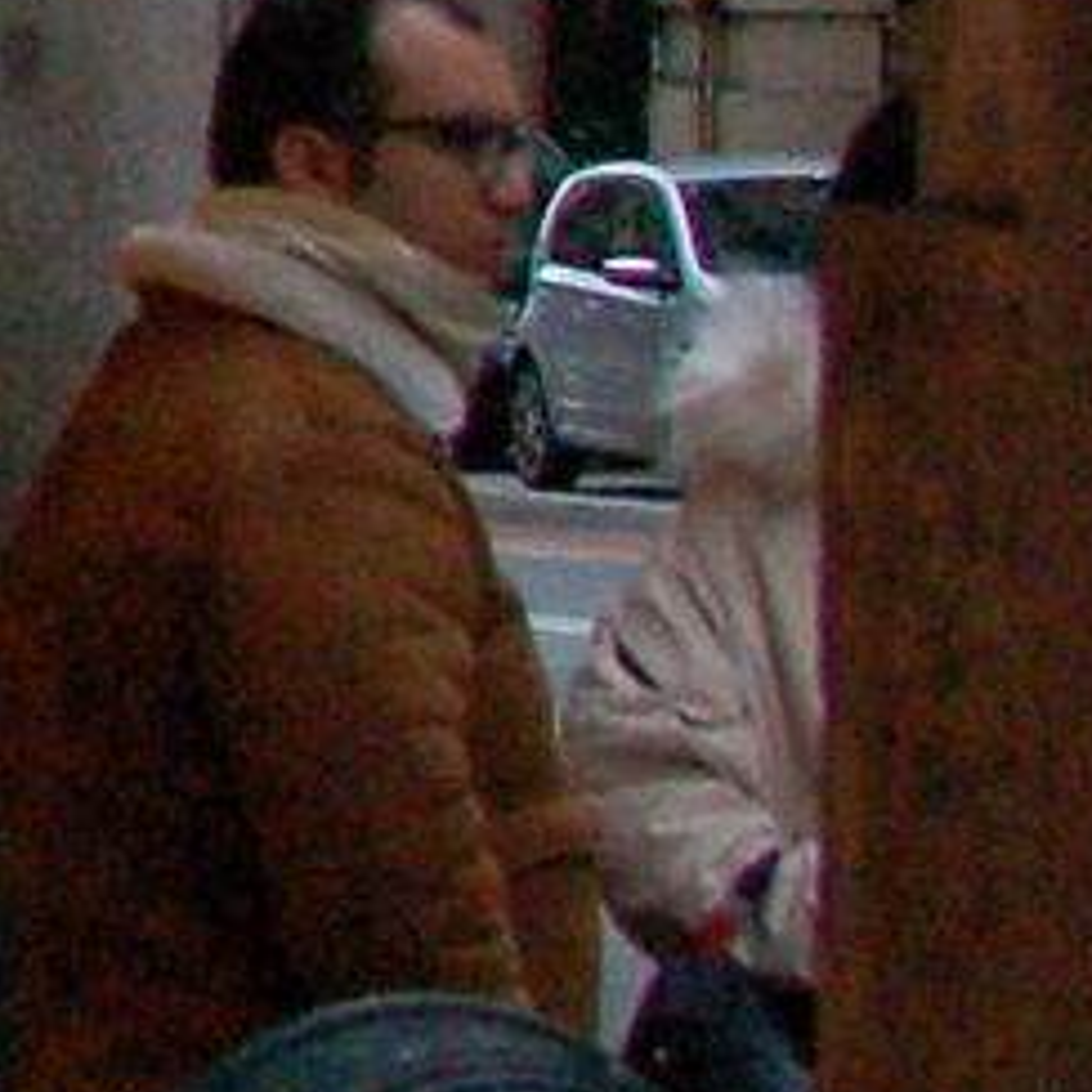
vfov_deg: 4.0
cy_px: -1150
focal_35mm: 438
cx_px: -4229
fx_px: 15639
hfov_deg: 3.7
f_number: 4
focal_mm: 35
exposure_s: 1/100
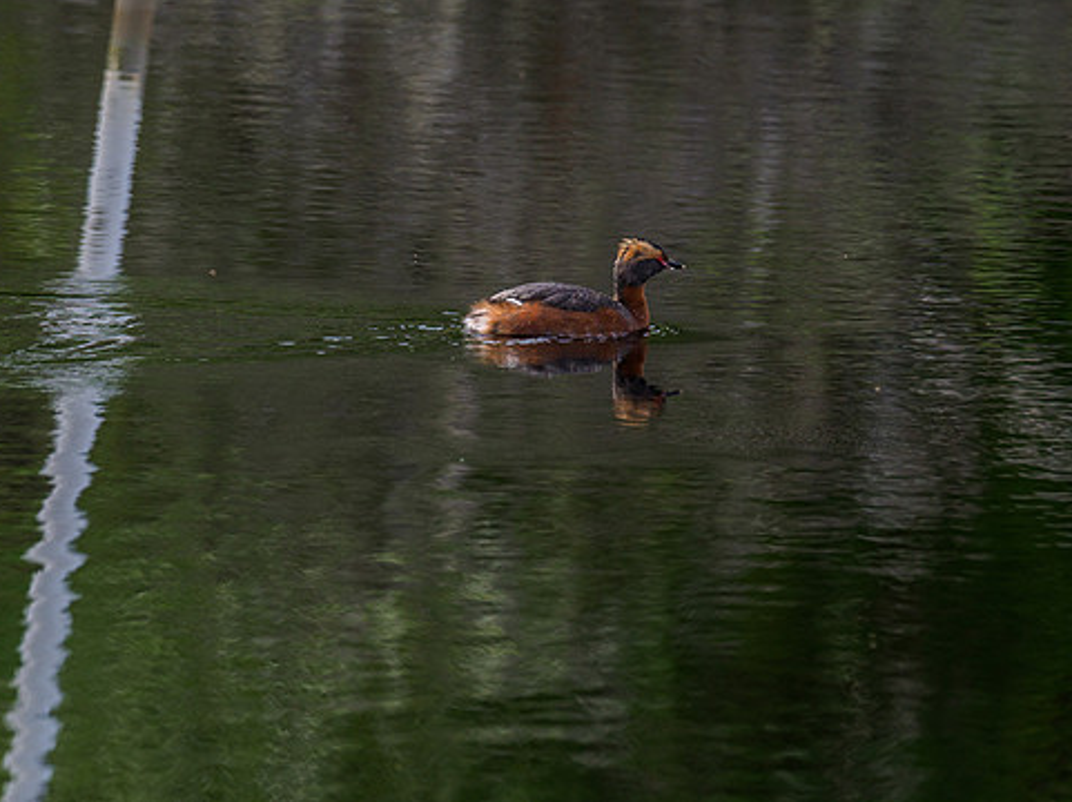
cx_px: 577
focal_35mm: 1015
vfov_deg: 1.5
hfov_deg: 2.0
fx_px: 31409
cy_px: 322
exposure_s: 1/500
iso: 320
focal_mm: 420
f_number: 5.6
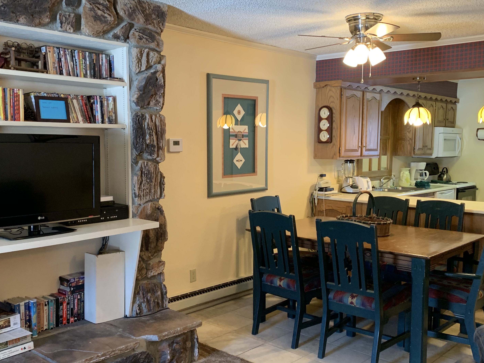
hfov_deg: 50.0
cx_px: 215
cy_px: 195
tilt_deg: -4.6
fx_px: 517
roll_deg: -0.7
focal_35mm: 37
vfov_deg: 38.6
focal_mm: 4.25
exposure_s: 1/60
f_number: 1.8
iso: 250
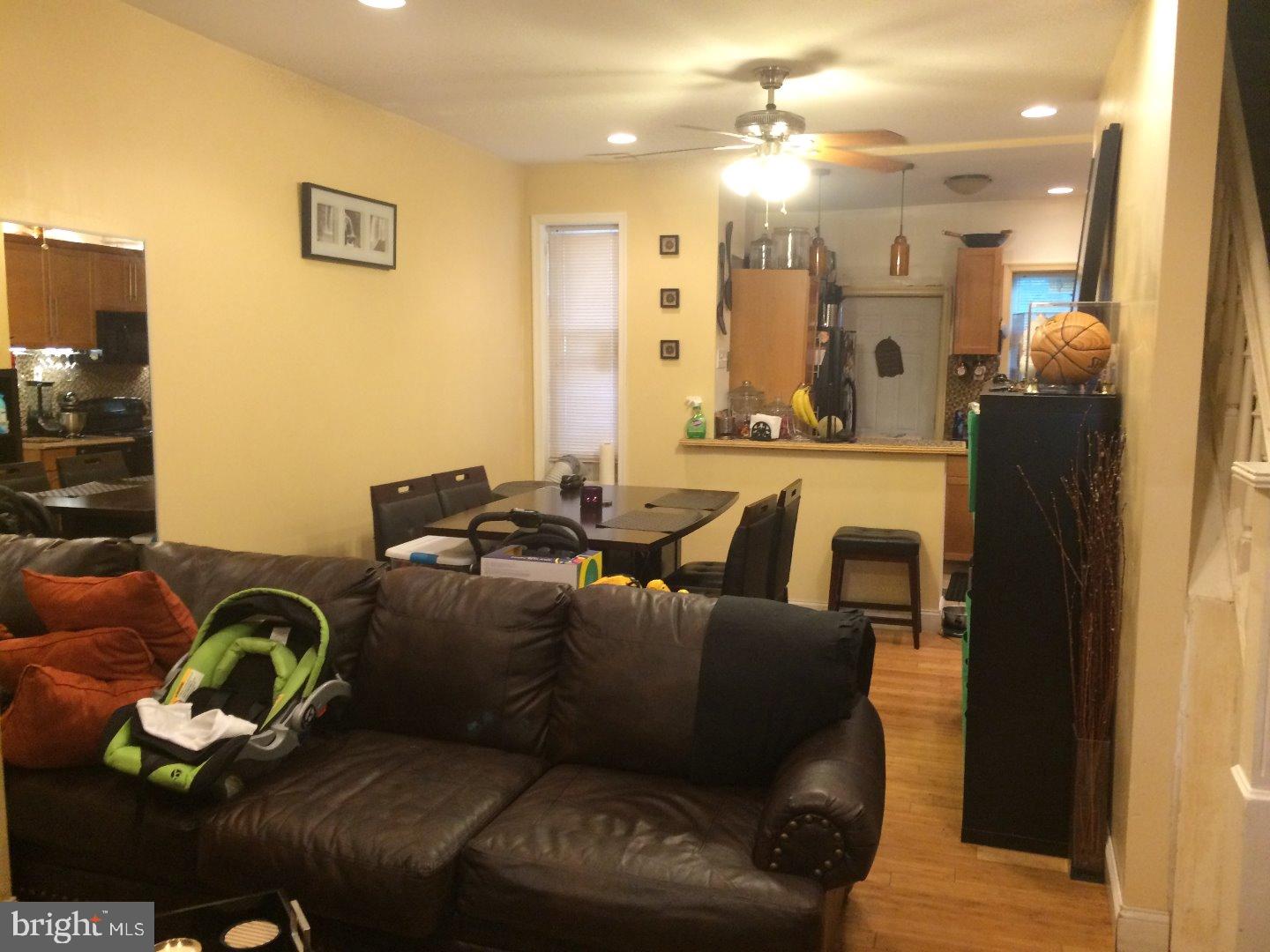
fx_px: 1064
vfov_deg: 48.2
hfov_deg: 61.7
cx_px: 635
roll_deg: -1.7
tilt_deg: -5.4
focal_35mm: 29
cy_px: 476
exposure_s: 1/30
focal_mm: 4.15
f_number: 2.2
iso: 160
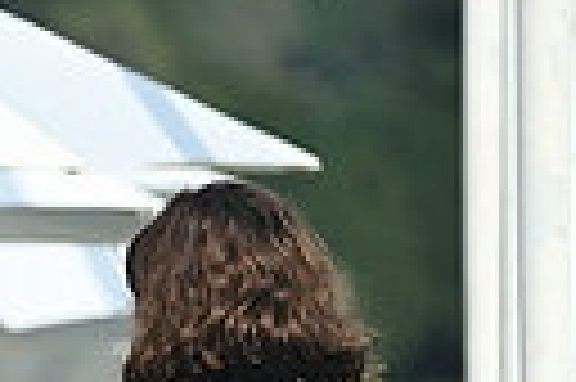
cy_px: 447
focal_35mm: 996
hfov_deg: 2.1
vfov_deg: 1.4
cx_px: -688
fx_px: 15916
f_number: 5
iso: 250
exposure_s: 1/1250
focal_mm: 220
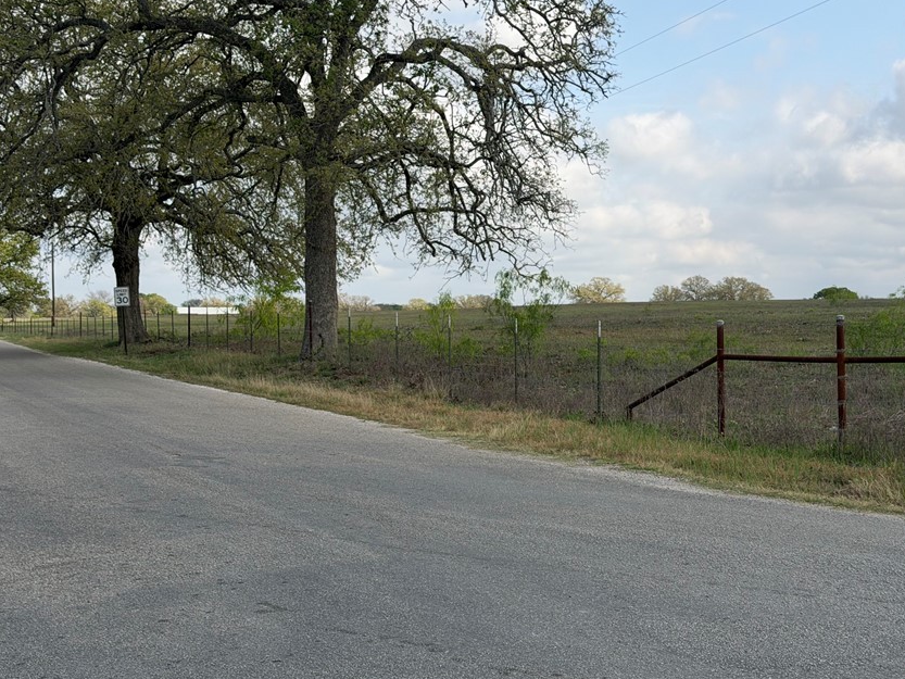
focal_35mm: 59
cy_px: 293
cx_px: 520
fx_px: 1543
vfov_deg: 24.8
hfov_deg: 32.6
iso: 80
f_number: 1.78
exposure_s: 1/4878
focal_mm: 6.76
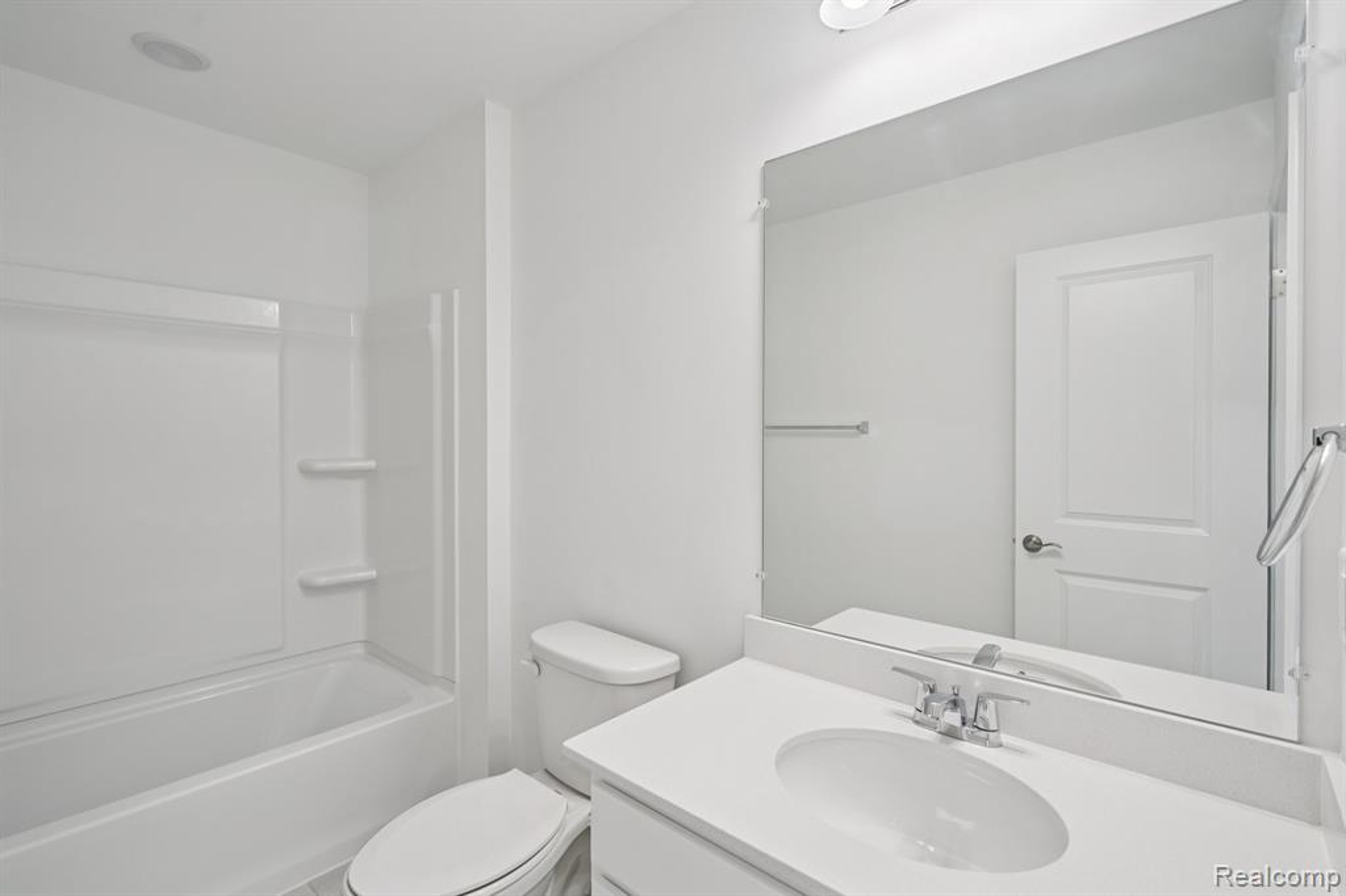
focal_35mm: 16
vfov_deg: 73.7
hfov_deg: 96.8
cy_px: 448
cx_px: 673
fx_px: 598
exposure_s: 1/30
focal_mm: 16
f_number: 8
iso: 400
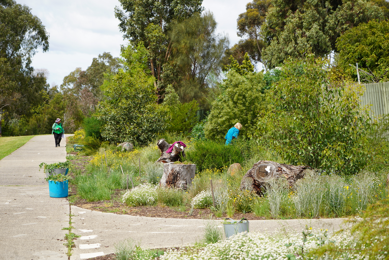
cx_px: 194
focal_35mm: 70
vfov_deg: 19.5
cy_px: 130
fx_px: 756
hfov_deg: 28.8
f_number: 5
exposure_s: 1/400
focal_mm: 70
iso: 100
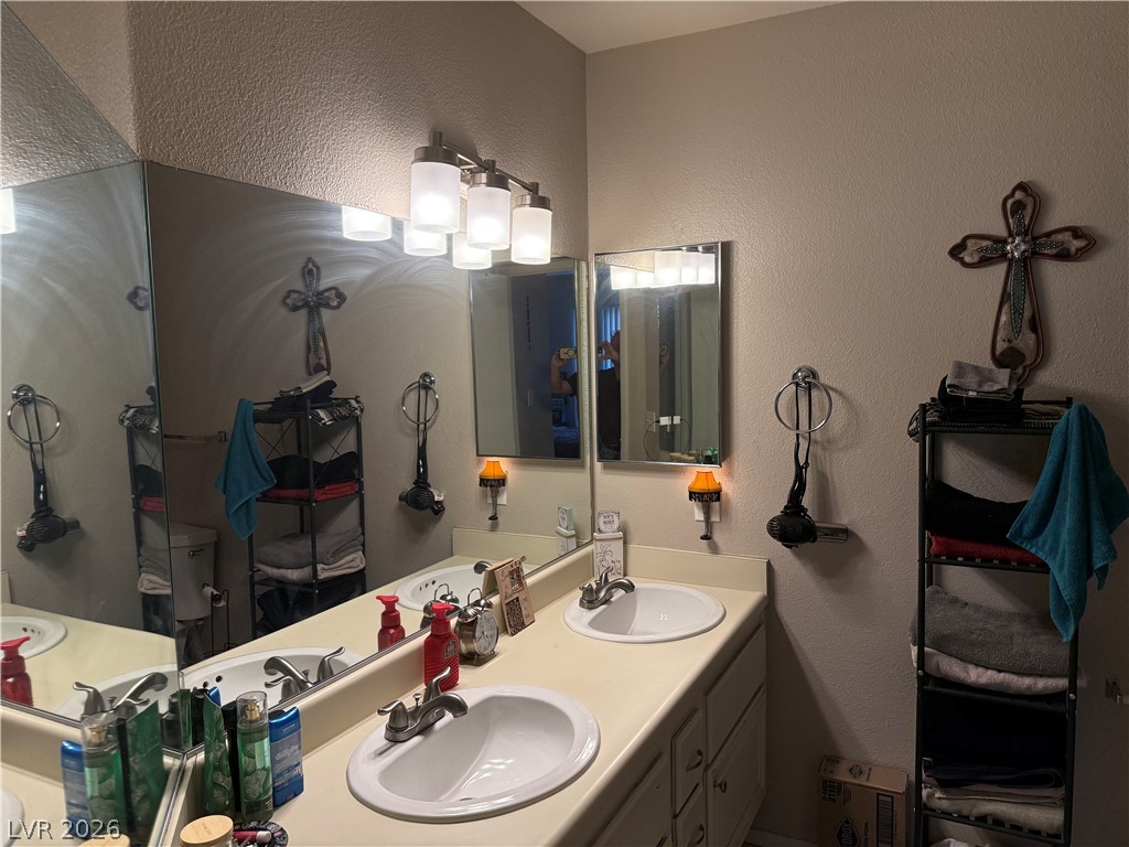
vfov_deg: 56.8
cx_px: 564
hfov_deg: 71.6
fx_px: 783
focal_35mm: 24
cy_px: 424
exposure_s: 1/199
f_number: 1.78
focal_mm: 6.76
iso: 200
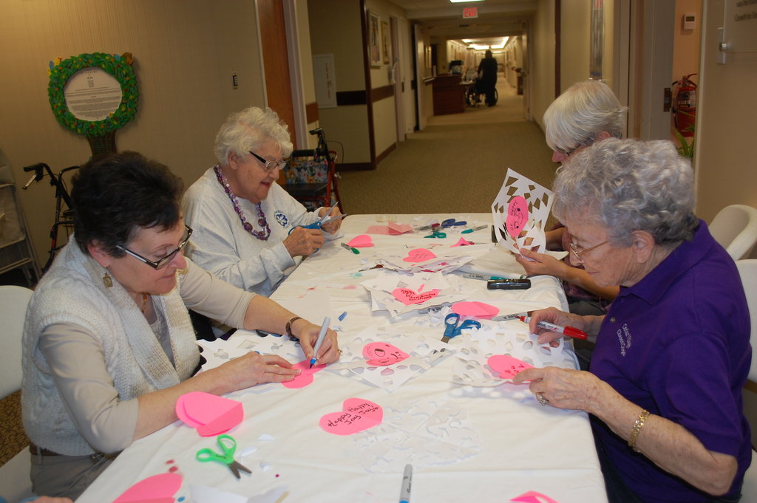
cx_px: 378
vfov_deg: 43.5
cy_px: 252
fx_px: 630
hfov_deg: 62.0
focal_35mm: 30
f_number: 3.8
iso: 400
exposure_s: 1/60
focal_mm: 20
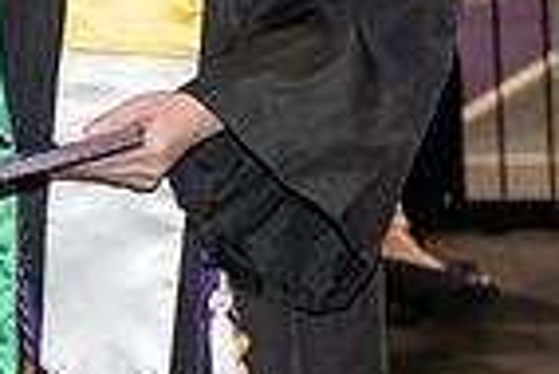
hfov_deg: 7.1
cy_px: -226
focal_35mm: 285
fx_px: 4430
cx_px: -339
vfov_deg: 4.8
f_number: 5
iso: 2500
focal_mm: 70
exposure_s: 1/200
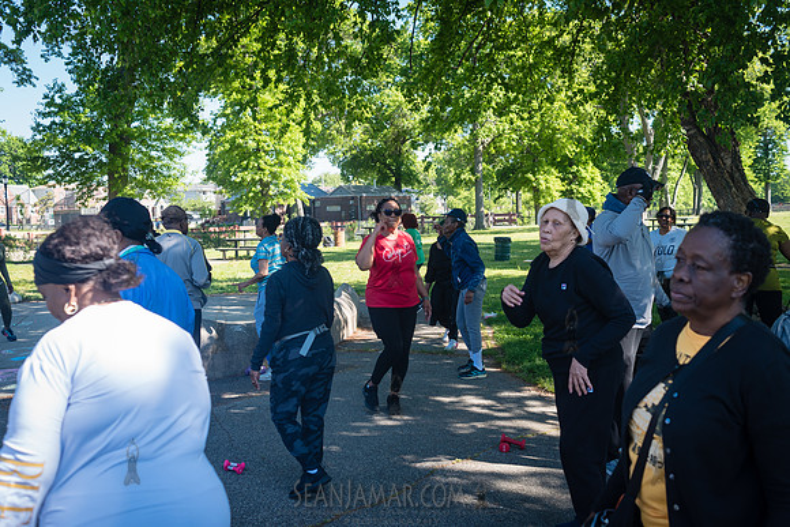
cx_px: 395
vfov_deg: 37.8
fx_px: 769
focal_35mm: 35
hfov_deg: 54.4
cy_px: 264
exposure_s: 1/320
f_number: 4.5
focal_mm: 35
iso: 200
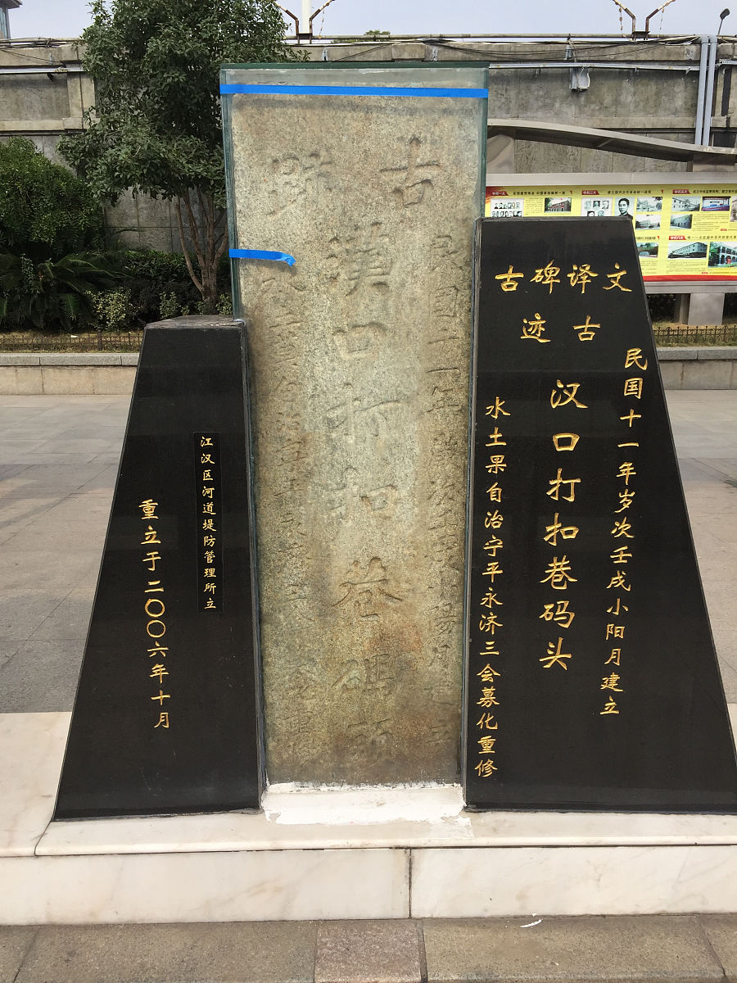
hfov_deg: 48.2
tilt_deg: -14.4
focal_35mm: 29
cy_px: 492
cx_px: 368
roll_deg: +0.0
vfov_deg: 61.7
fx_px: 823
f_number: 2.2
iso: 32
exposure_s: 1/1364
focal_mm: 4.15
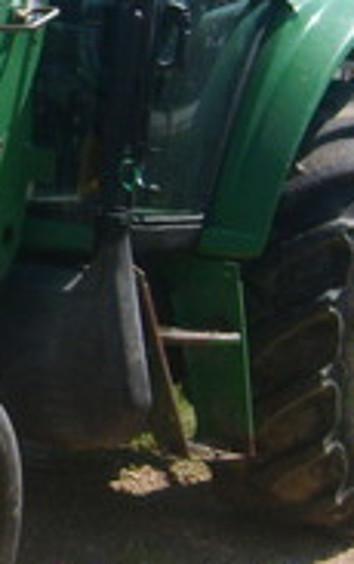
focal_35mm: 110
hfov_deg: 10.9
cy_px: 179
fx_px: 1691
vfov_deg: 18.8
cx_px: -342
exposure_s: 1/750
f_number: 2.8
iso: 50
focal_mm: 5.8
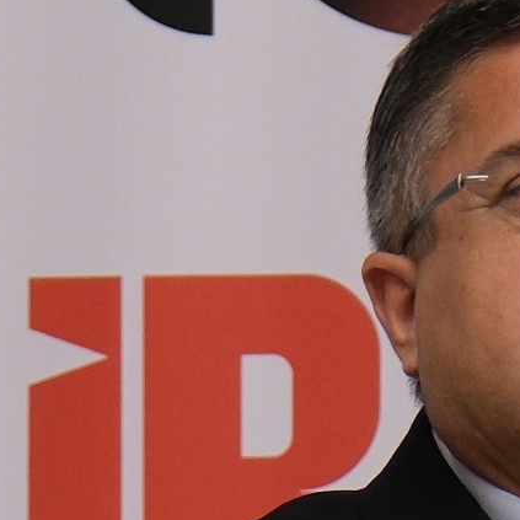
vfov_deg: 2.6
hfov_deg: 2.6
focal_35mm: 683
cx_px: -68
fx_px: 11608
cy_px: 574
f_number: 4
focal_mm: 69.8
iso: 1250
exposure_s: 1/26
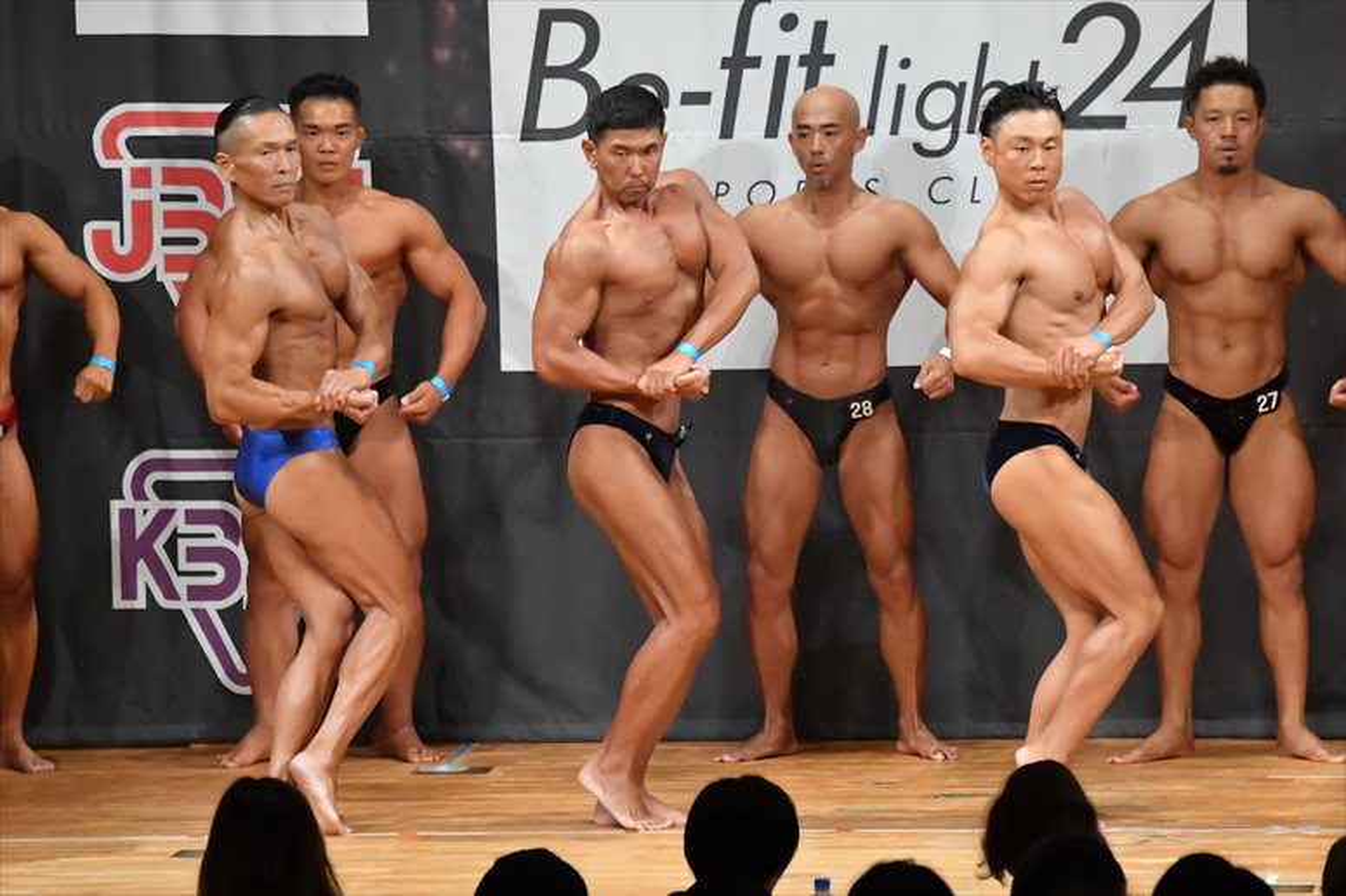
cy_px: 448
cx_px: 673
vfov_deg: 5.1
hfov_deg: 7.6
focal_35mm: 270
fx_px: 10090
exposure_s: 1/400
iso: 11400
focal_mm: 180
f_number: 5.6
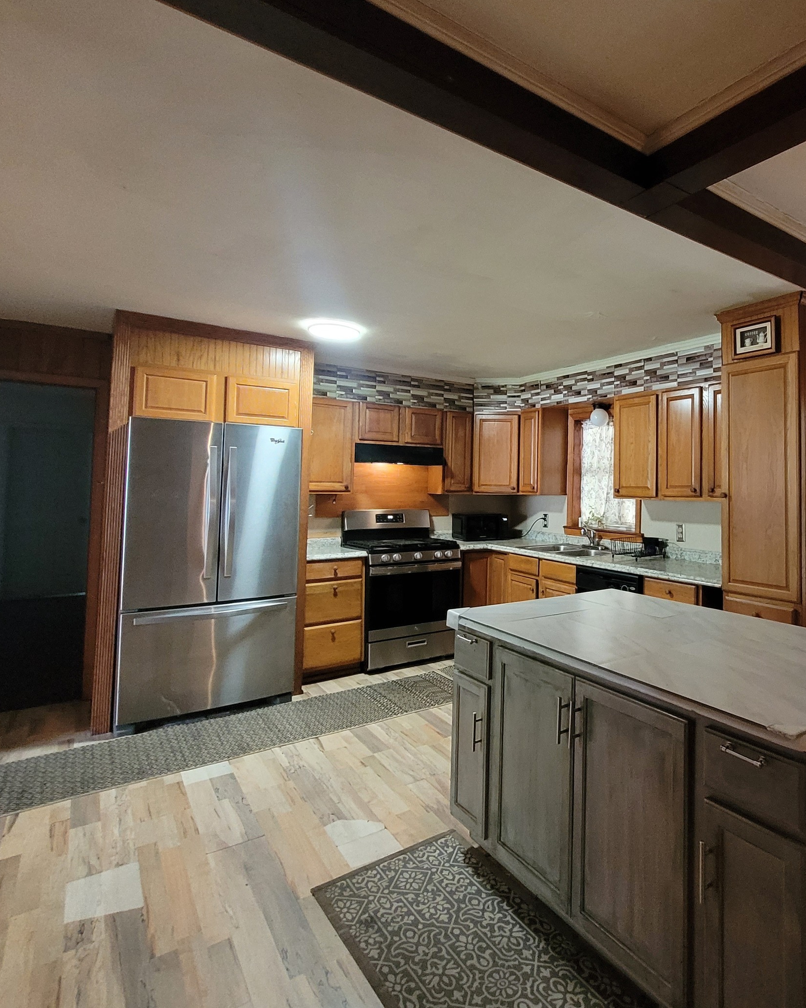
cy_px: 448
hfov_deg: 68.2
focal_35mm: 19
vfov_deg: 83.0
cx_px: 556
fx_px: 567
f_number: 2.2
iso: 400
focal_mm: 1.74
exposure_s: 1/40
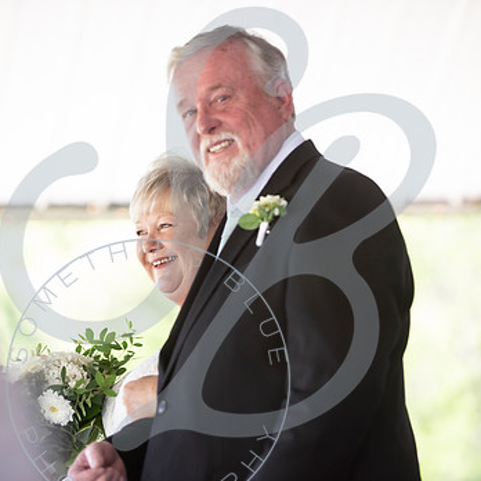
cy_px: 265
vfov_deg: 9.5
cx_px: 217
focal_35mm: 184
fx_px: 2893
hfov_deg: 9.5
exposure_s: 1/200
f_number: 2.8
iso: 320
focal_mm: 130
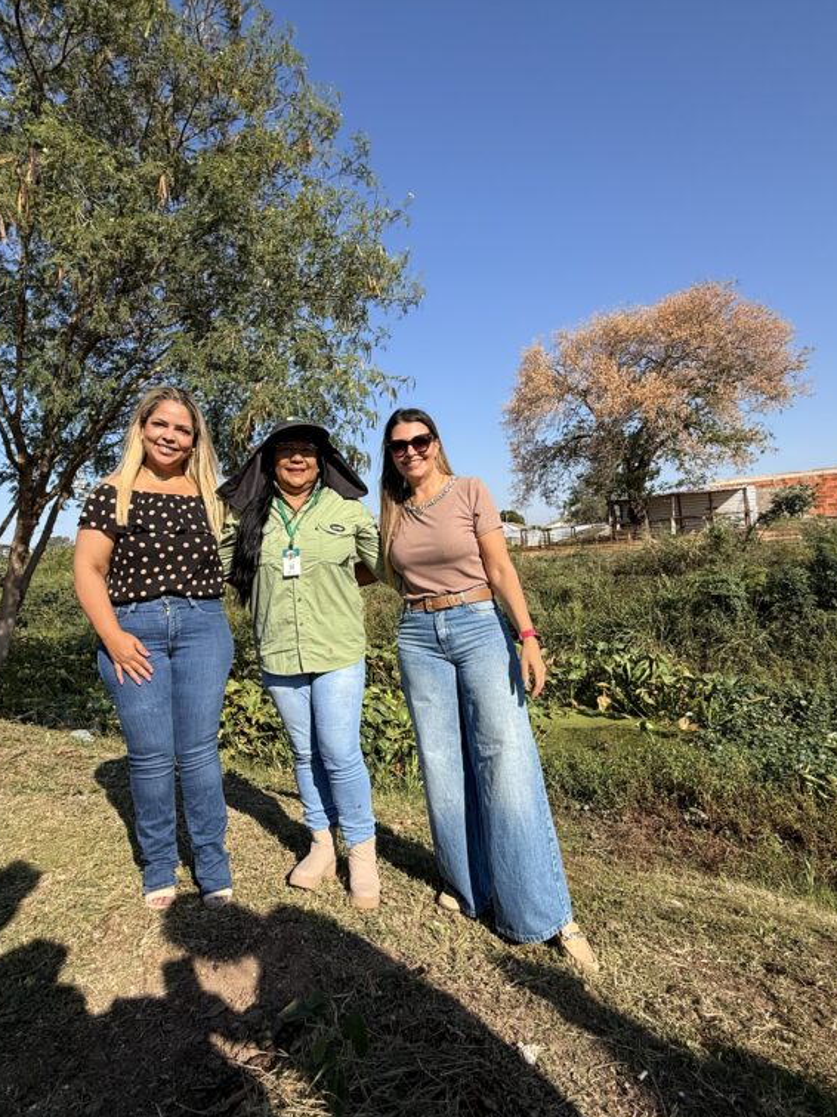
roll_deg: +4.8
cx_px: 383
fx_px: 613
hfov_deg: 68.5
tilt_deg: -0.7
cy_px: 565
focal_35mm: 19
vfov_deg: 84.7
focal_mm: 2.22
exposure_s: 1/1497
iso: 50
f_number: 2.2
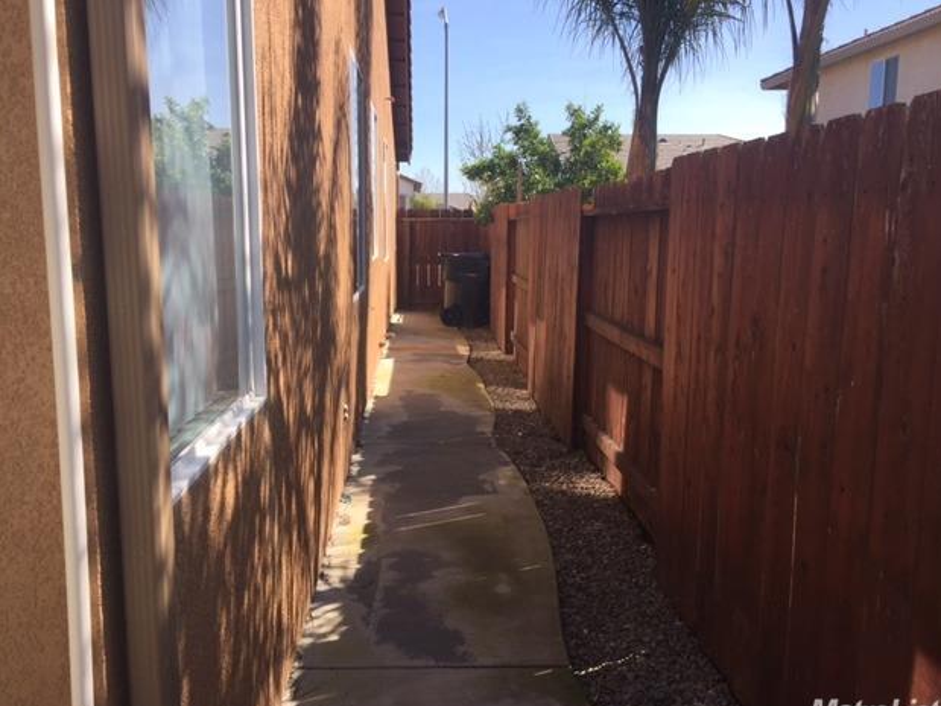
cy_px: 364
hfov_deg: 60.0
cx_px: 474
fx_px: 815
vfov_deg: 46.8
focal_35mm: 30
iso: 32
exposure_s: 1/898
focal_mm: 4.15
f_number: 2.2
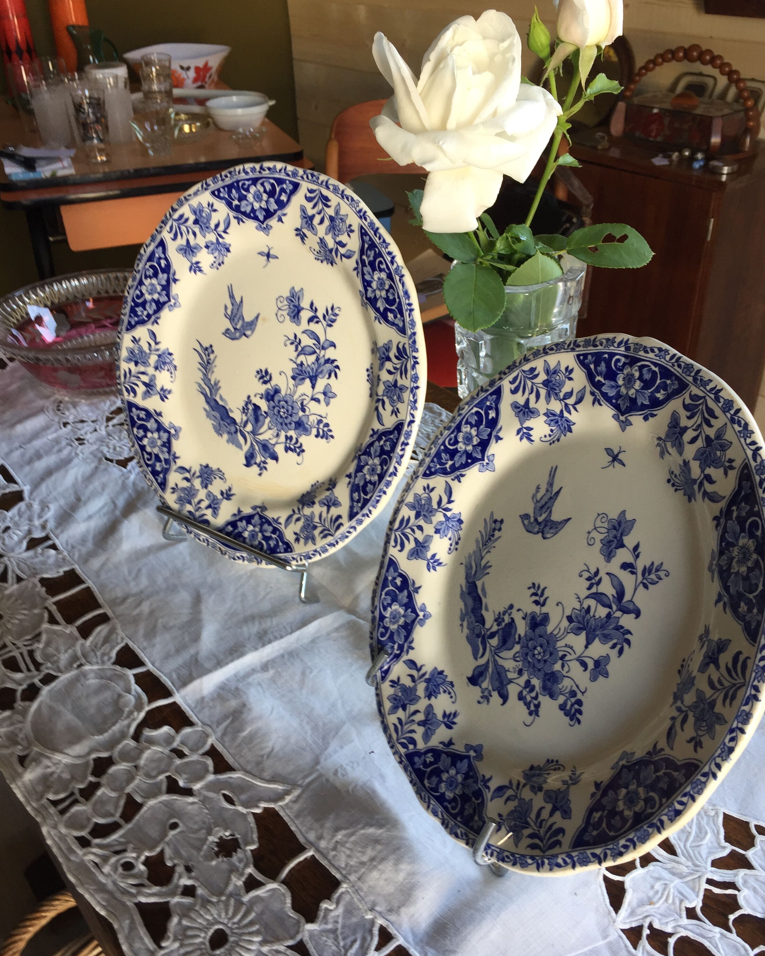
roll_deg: +2.2
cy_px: 505
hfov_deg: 47.1
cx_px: 385
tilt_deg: -33.8
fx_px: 877
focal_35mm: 31
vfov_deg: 57.1
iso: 40
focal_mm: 4.15
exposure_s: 1/50
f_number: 2.2
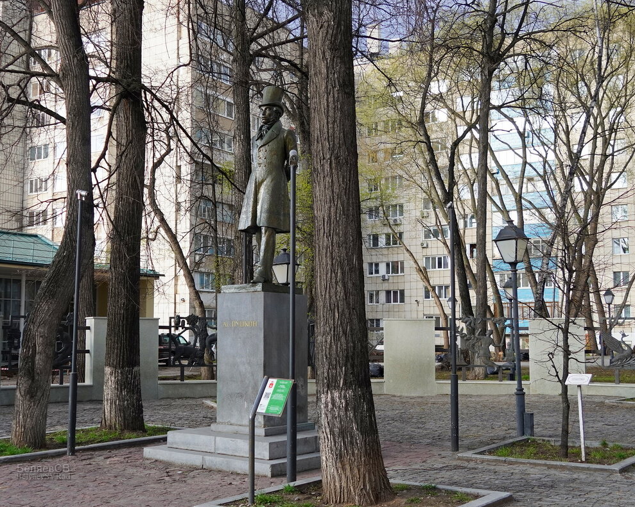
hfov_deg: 44.7
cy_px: 256
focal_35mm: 41
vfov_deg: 36.5
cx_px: 272
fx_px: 770
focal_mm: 24
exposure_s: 1/250
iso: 640
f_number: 4
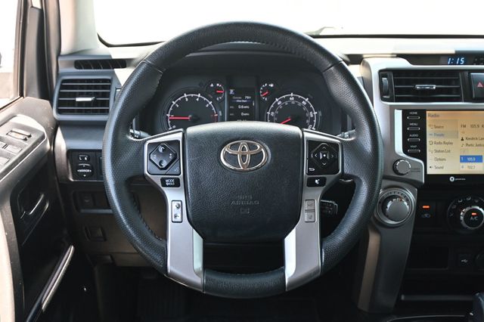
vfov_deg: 34.2
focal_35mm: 39
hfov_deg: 49.6
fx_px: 524
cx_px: 242
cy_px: 161
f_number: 4.5
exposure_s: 1/125
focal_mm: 26
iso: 560
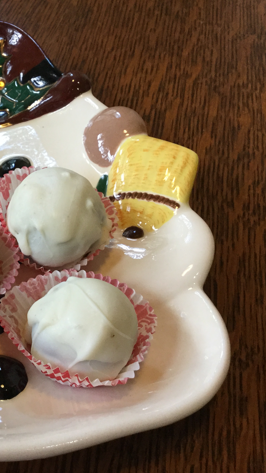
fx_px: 577
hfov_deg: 24.6
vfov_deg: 44.6
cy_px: 241
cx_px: -11
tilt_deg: -50.1
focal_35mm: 46
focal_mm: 3.3
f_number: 2.4
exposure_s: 1/30
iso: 100
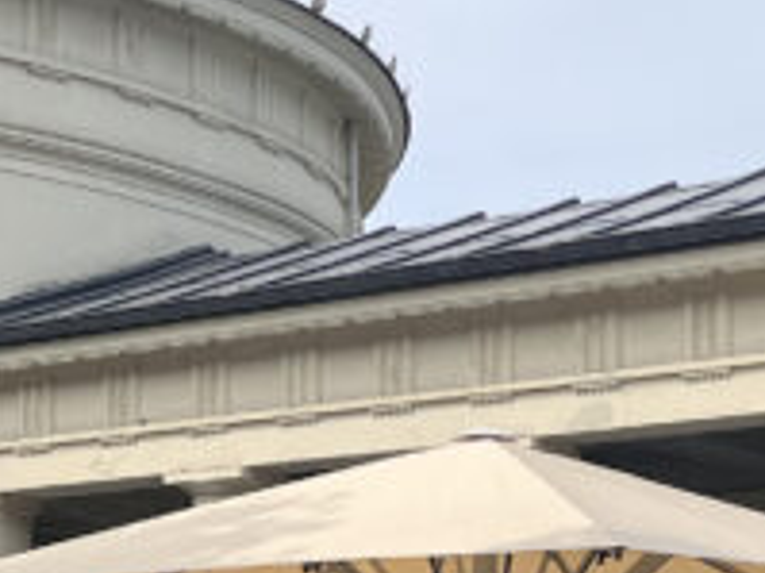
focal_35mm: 134
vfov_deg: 11.0
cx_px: 88
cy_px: 365
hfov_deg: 14.6
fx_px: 2960
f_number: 1.6
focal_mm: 5.1
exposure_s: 1/4854
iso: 50
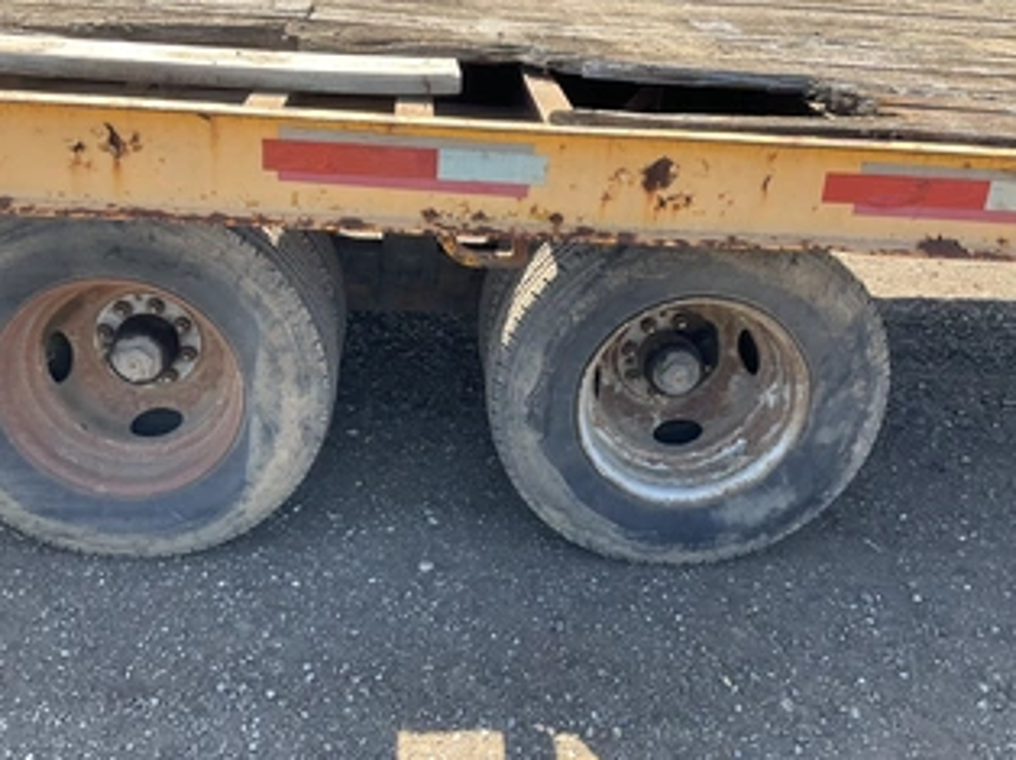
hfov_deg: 50.2
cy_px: 343
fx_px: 1085
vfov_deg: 38.6
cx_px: 485
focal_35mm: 37
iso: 25
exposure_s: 1/327
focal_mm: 3
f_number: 1.8
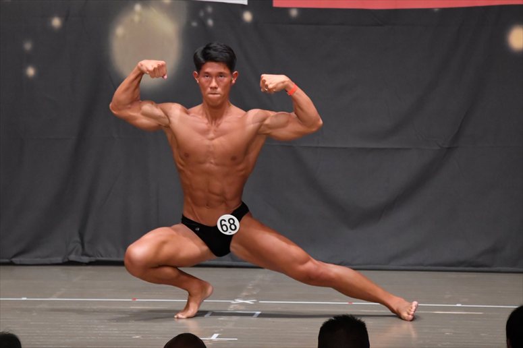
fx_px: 4138
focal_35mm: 285
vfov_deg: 4.8
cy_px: 174
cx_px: 262
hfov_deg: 7.2
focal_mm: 190
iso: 6400
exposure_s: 1/400
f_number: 5.6
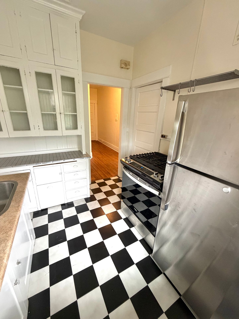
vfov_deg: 102.1
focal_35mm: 14
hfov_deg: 85.7
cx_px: 120
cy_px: 160
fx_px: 129
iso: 400
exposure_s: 1/60
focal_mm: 2.22
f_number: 2.2
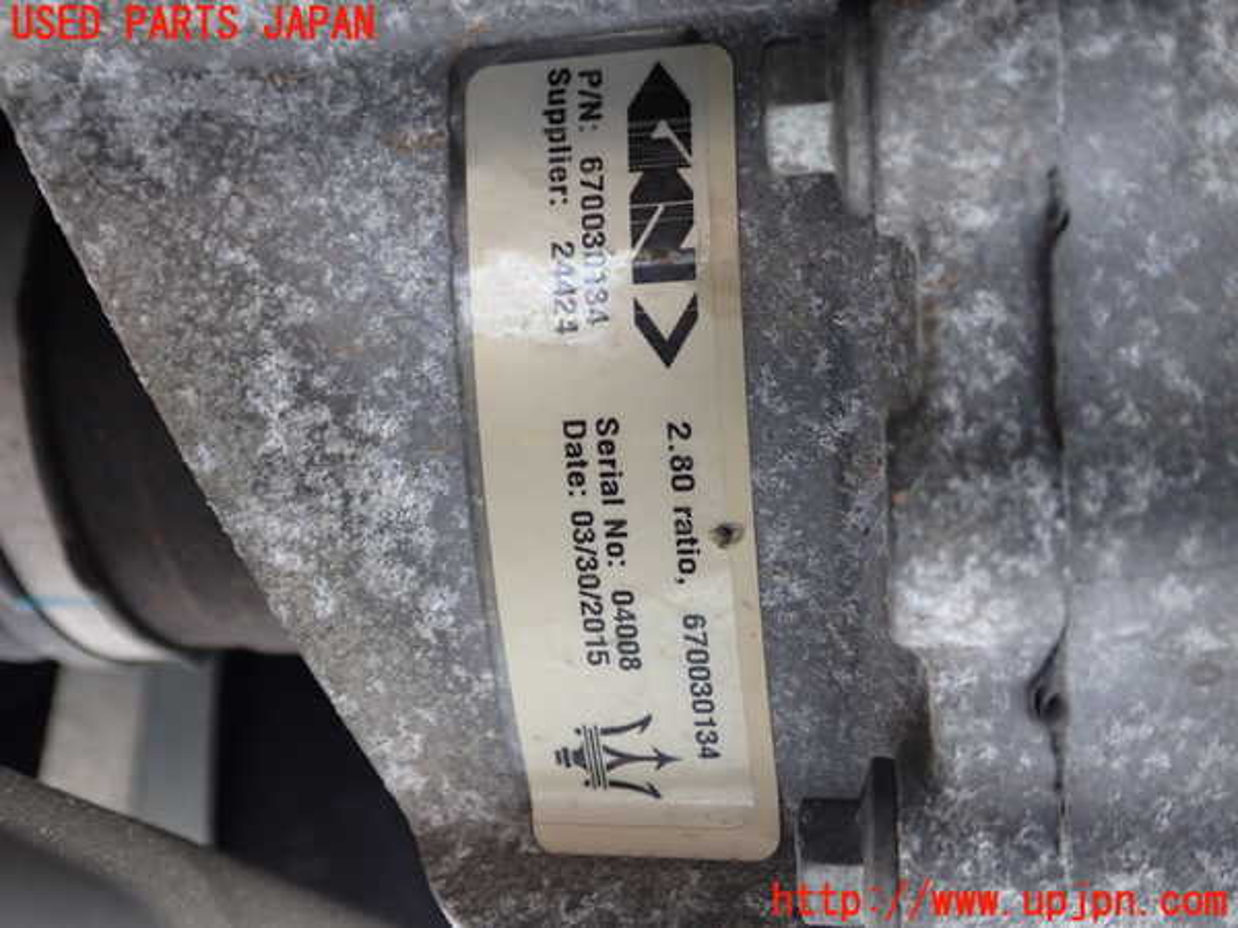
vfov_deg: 37.7
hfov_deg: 49.0
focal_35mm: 38
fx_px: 1359
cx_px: 619
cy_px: 464
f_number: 2.7
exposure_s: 1/40
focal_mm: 6.83
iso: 500
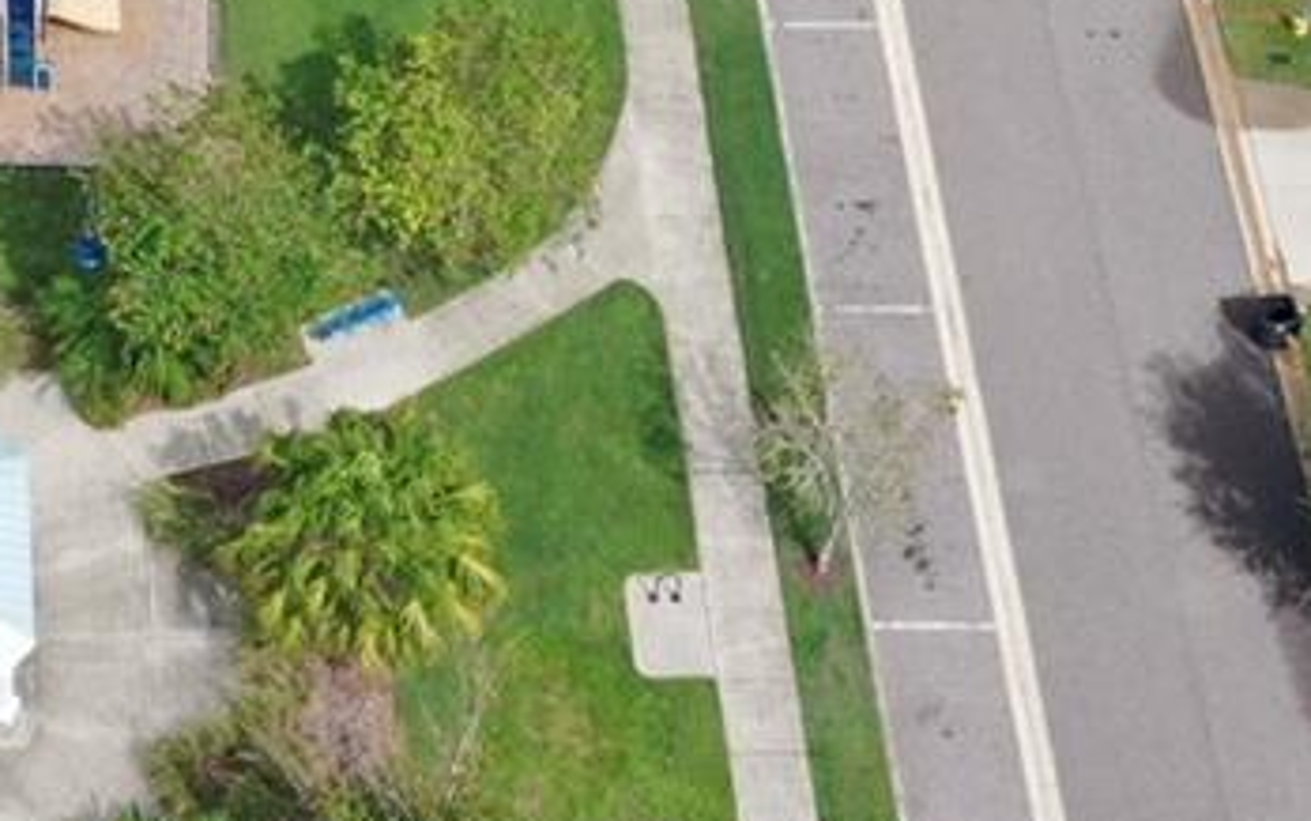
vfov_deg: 9.5
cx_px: -181
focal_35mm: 131
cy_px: -670
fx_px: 4684
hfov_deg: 15.5
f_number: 9
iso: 100
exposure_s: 1/200
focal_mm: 10.26
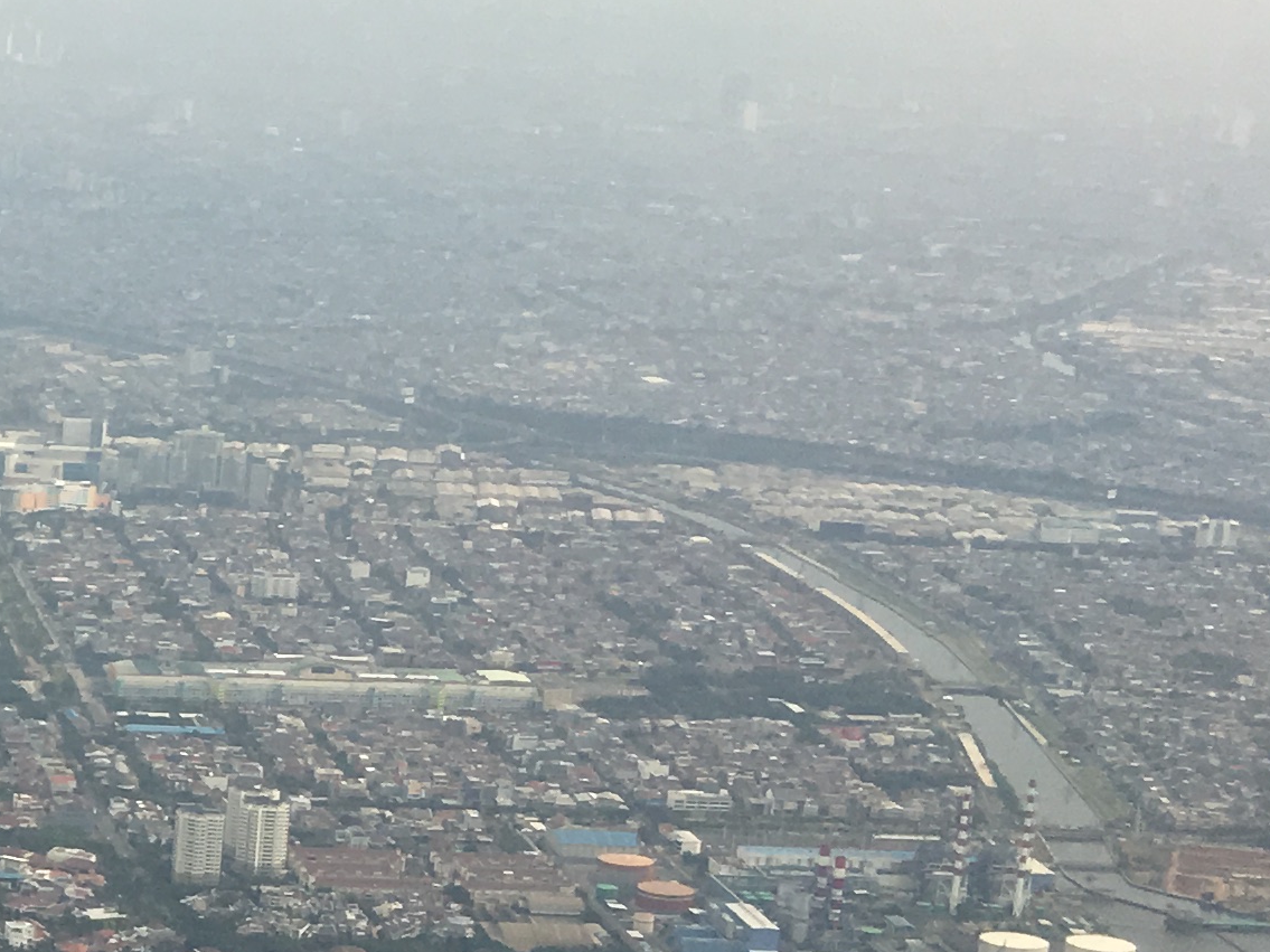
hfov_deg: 16.4
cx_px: -934
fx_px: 3778
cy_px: 861
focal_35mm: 103
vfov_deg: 14.2
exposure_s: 1/894
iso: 25
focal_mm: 4.15
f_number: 2.2
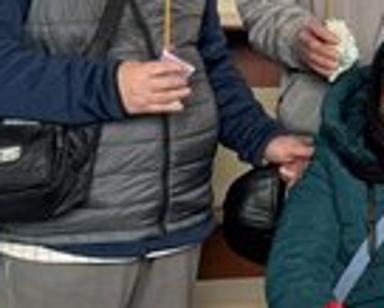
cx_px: 494
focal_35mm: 138
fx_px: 1569
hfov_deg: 13.5
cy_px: 124
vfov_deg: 11.2
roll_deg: -0.5
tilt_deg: -7.5
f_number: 1.78
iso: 160
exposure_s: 1/60
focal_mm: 6.76
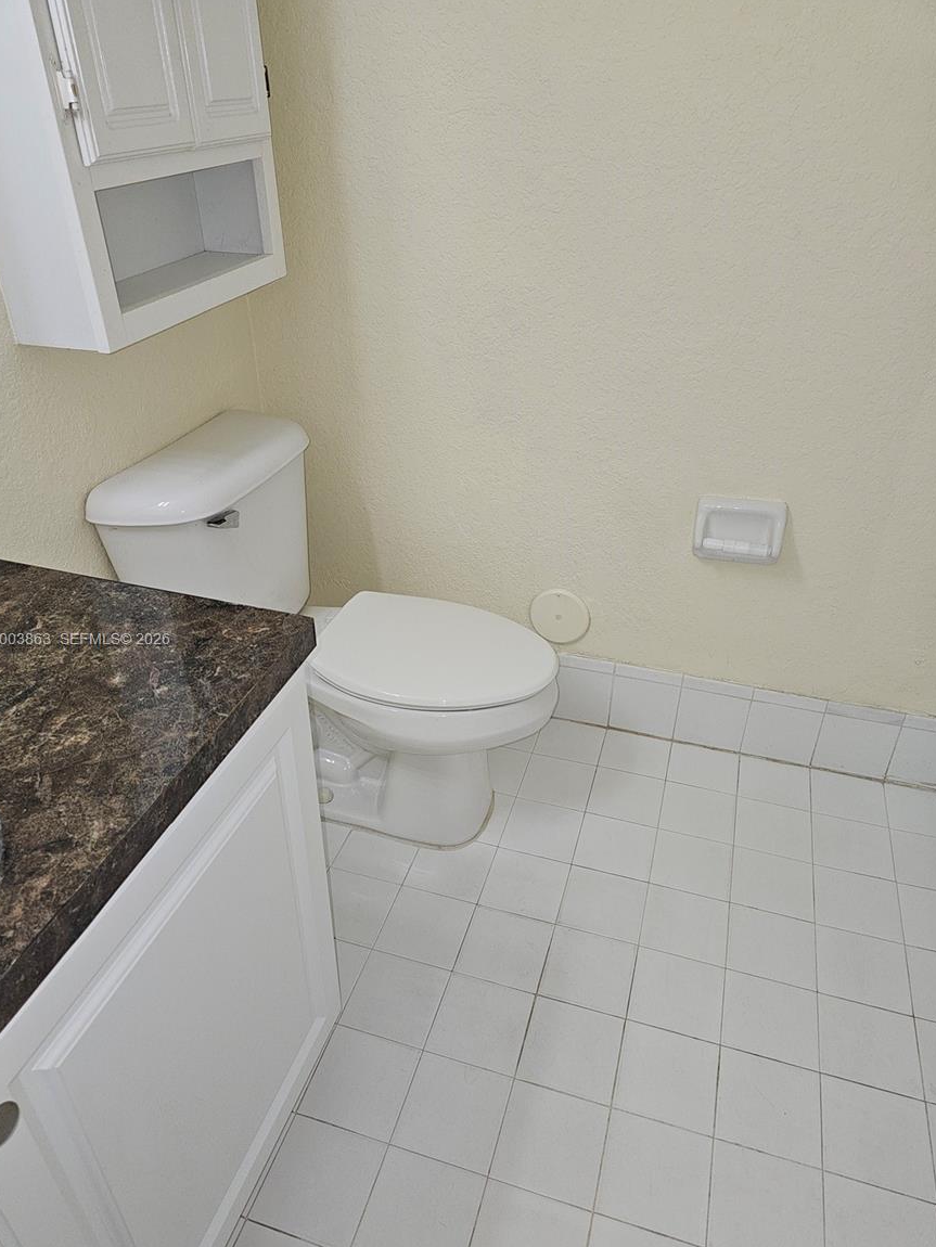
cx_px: 458
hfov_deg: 56.8
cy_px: 641
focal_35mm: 24
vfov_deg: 71.6
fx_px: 865
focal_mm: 6.3
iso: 80
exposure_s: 1/60
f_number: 1.7
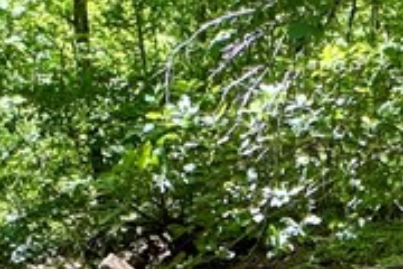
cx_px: 347
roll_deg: -0.9
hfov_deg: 23.9
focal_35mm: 83
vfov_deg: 13.7
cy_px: 554
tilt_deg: -20.6
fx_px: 929
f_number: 2.2
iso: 50
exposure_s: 1/99
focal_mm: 2.22
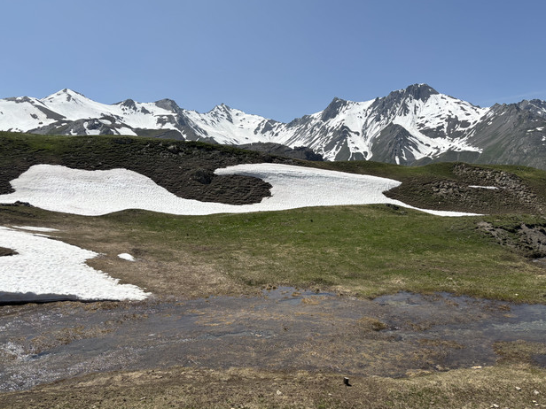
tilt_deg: -2.6
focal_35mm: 27
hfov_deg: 65.3
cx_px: 276
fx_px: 426
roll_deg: +2.5
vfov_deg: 51.4
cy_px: 201
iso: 50
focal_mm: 5.96
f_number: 1.6
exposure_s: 1/6711
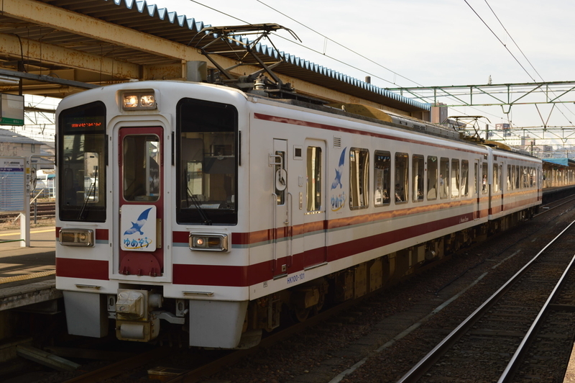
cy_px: 192
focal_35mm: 51
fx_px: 814
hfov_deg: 38.9
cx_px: 288
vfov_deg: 26.4
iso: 100
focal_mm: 34
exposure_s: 1/160
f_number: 6.3
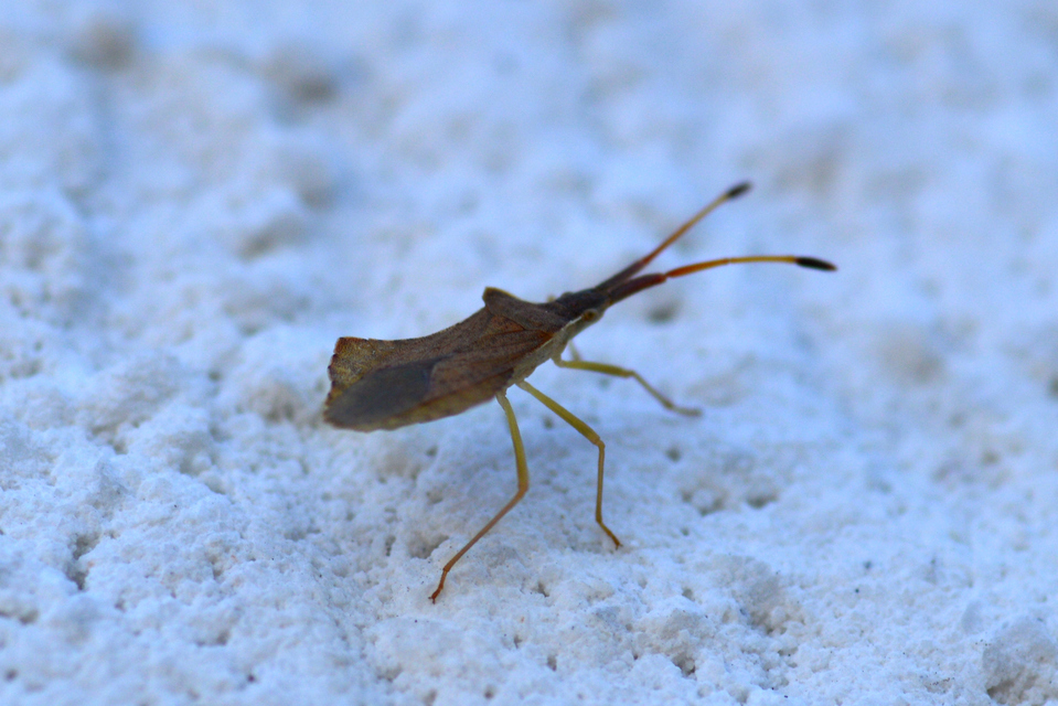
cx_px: 529
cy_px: 353
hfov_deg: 13.7
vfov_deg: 9.2
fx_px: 4409
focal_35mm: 150
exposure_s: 1/500
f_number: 9
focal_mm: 100
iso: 100
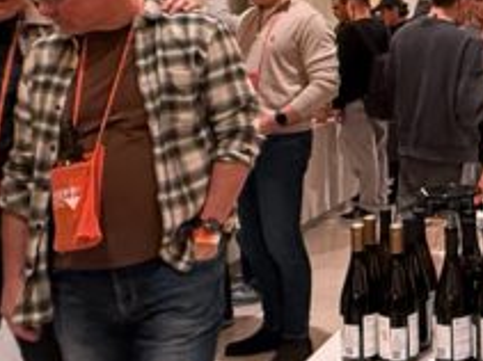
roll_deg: +0.5
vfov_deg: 21.1
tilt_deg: -1.3
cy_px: 32
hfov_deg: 25.0
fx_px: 948
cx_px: 620
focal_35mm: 68
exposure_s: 1/60
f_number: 2.2
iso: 400
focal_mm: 2.22
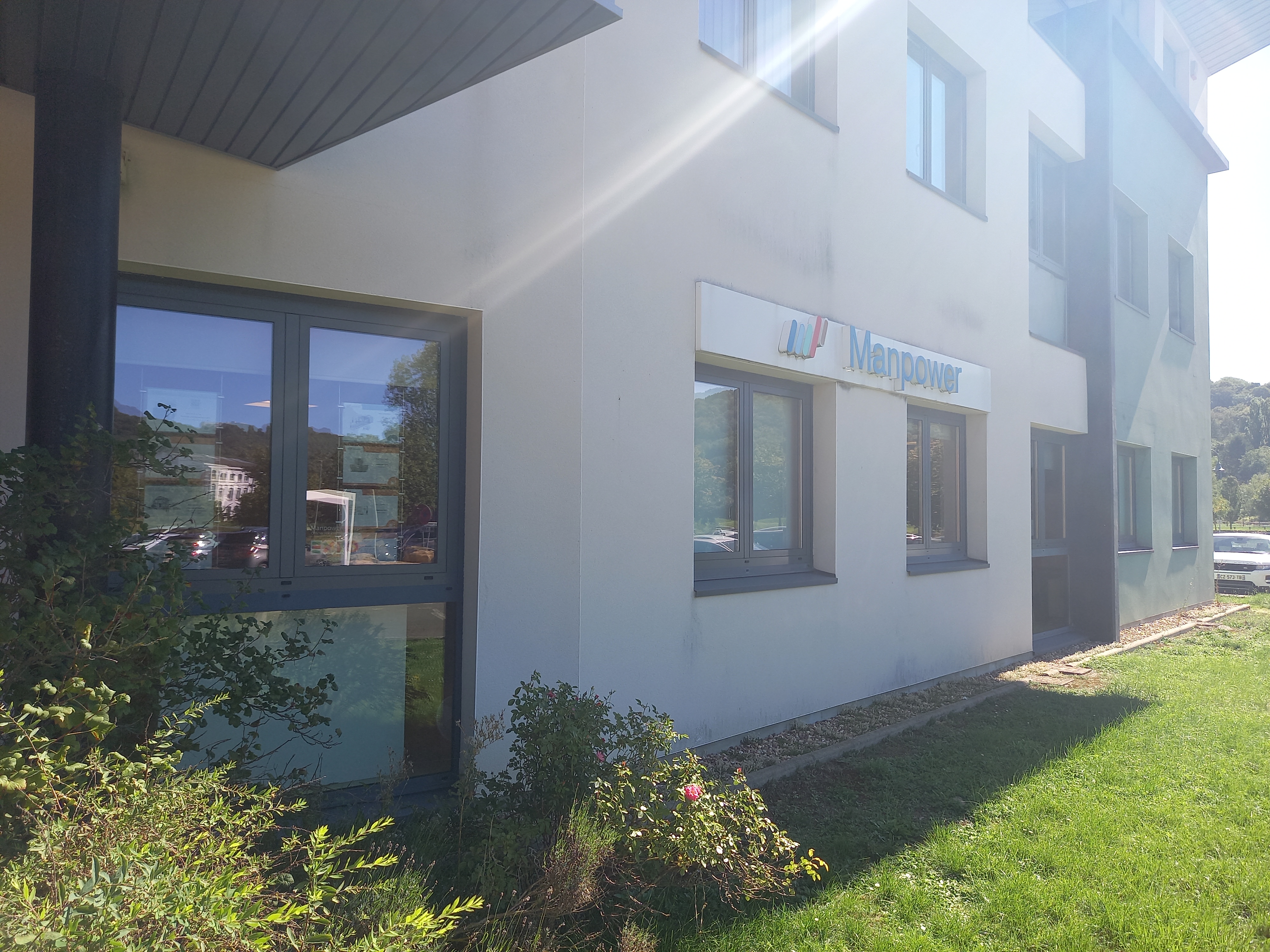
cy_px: 476
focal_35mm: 25
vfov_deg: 54.9
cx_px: 635
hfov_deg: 69.4
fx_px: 917
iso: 50
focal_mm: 4.65
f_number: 1.8
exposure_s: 1/416
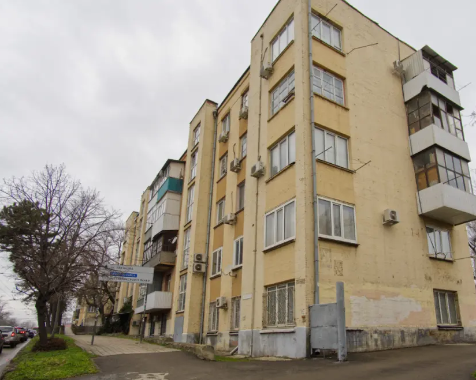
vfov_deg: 65.5
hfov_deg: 77.5
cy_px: 197
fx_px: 296
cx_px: 258
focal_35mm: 21
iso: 125
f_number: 4.5
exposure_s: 1/250
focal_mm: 12
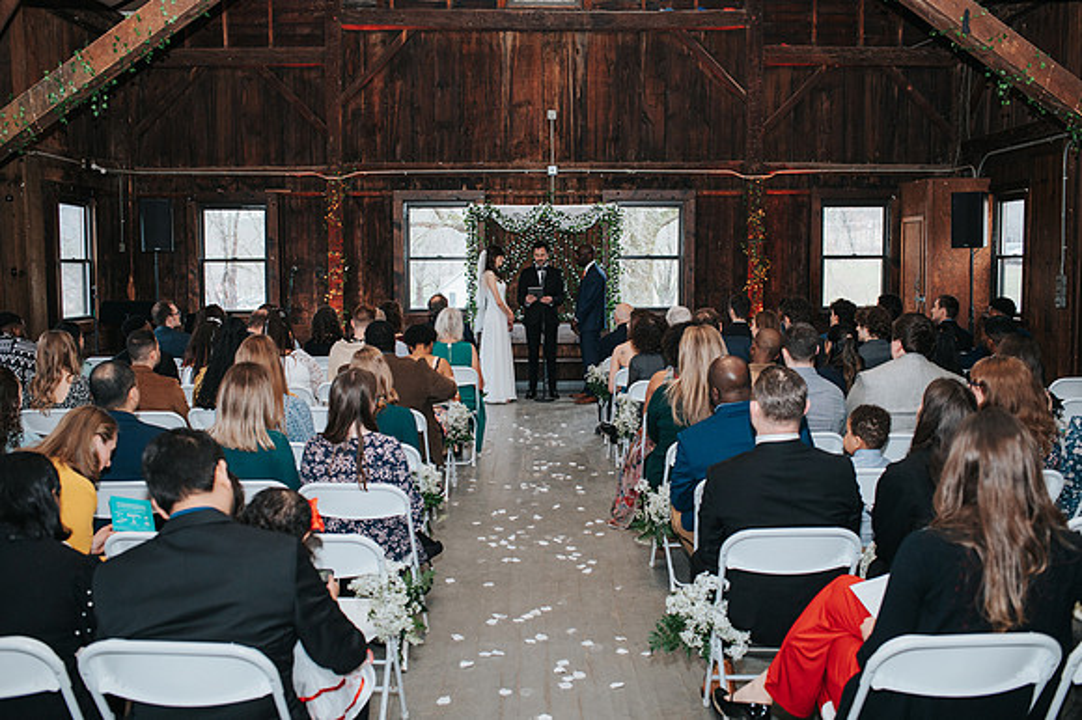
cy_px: 360
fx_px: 1051
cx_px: 541
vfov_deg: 37.8
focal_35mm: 35
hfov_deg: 54.5
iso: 1000
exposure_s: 1/200
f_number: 3.2
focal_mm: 35
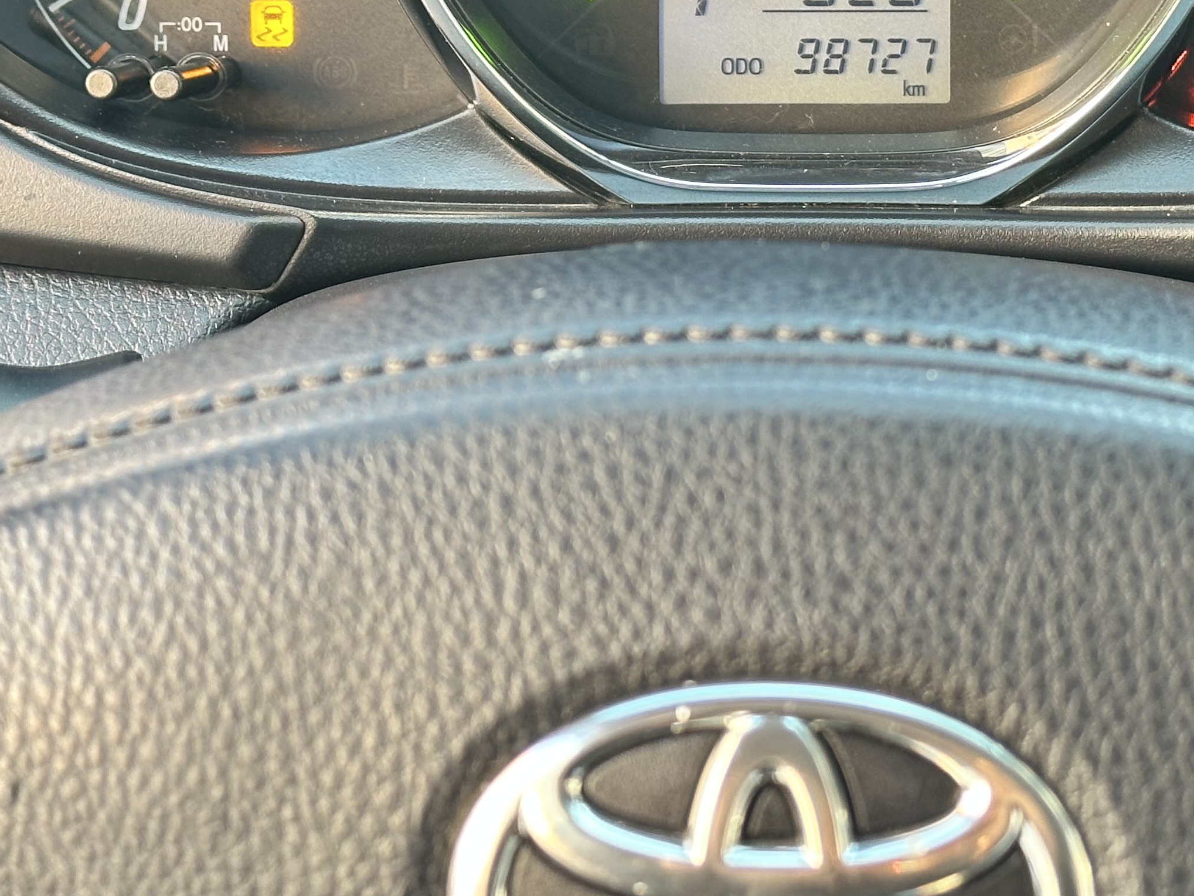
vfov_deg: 15.5
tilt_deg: -26.2
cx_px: 790
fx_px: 3277
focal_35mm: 95
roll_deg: -0.5
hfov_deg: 20.6
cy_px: 262
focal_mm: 6.86
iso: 125
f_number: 1.78
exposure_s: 1/60
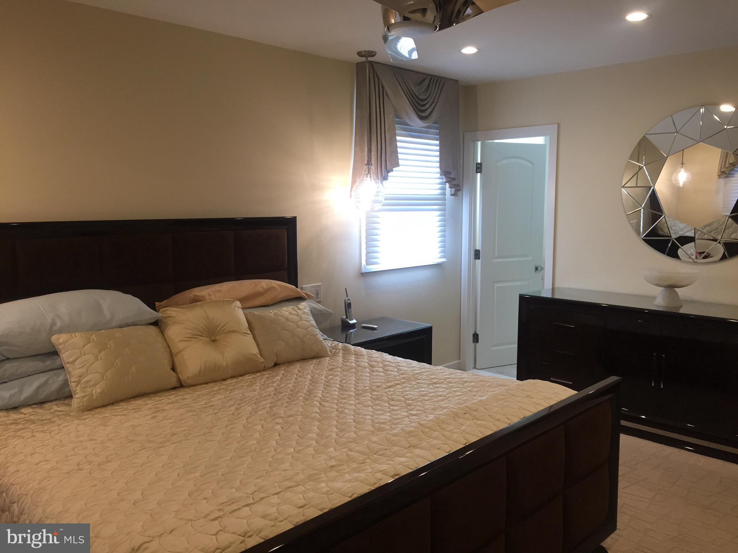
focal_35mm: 29
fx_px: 618
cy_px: 276
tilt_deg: -7.0
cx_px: 369
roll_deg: -1.5
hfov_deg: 61.7
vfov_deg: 48.2
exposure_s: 1/30
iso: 32
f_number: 2.2
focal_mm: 4.15
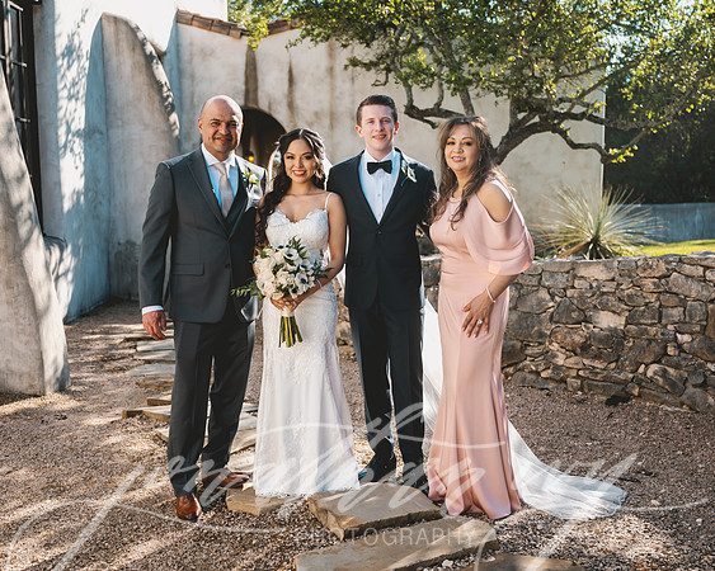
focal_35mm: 42
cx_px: 358
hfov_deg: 44.1
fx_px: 883
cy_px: 286
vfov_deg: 35.9
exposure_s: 1/640
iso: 80
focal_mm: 37
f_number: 2.8
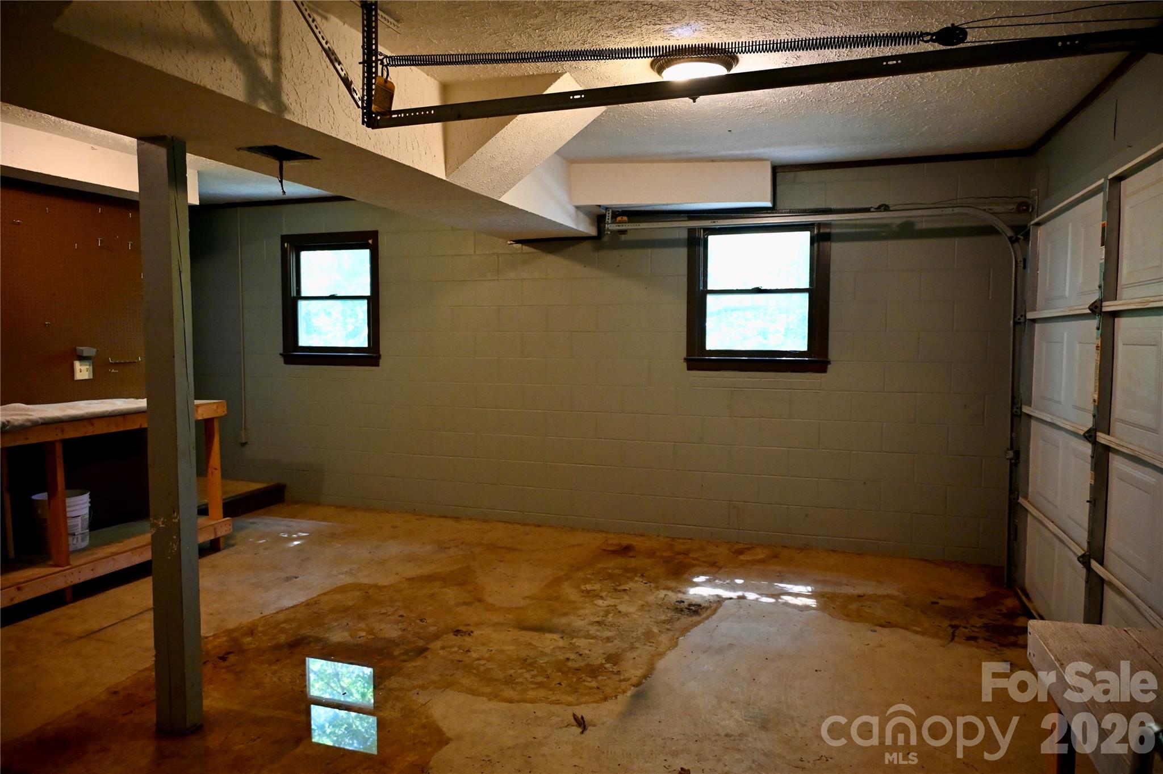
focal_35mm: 24
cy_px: 387
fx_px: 775
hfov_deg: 73.8
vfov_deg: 53.1
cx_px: 582
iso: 3200
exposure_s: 1/60
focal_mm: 24
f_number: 4
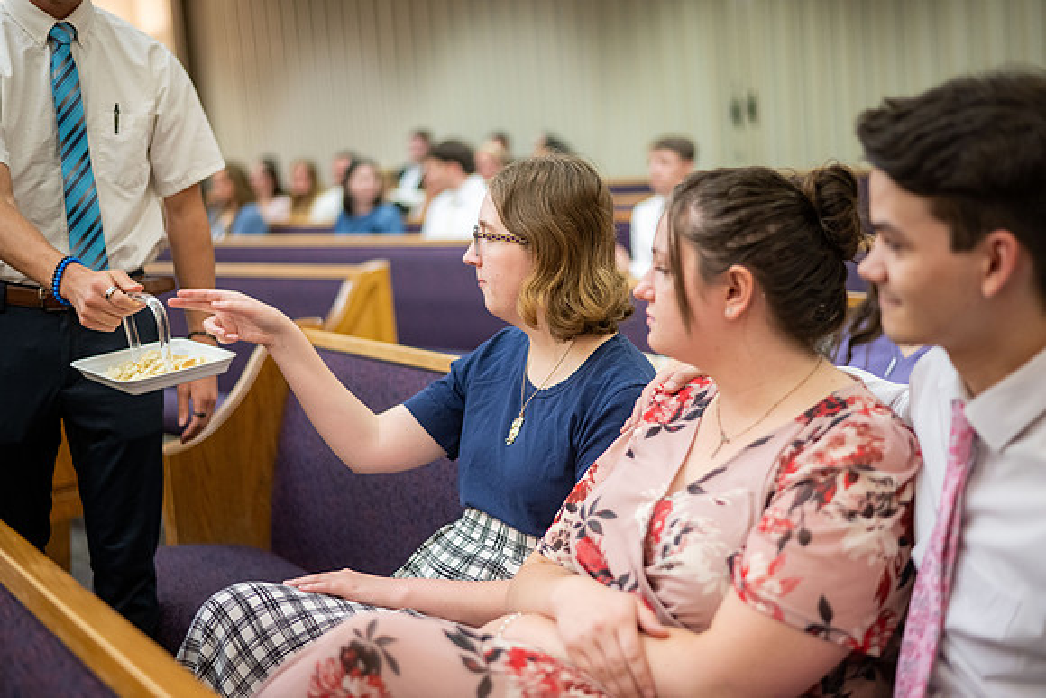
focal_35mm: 50
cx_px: 523
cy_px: 349
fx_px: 1453
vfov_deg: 27.0
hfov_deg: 39.6
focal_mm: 50
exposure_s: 1/250
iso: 1600
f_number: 1.8
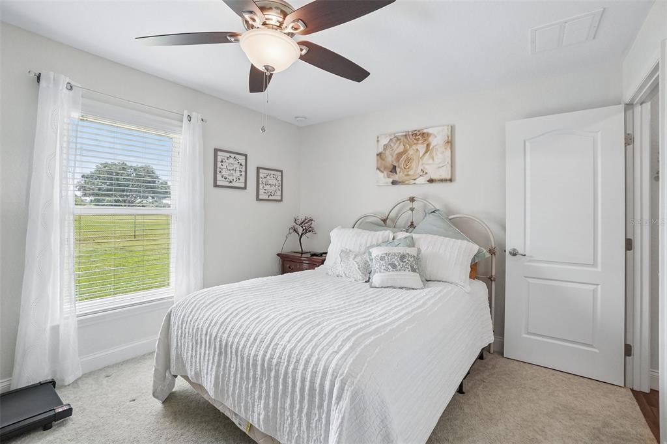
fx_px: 278
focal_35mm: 15
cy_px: 222
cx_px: 334
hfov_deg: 100.4
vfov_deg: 77.3
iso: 320
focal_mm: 10
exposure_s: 1/30
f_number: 8
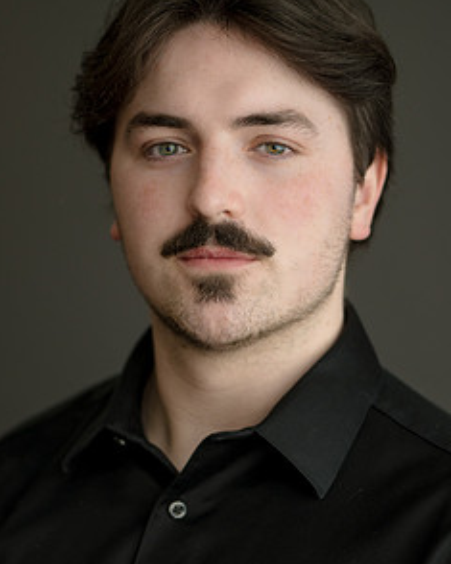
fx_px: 2521
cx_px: 217
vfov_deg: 12.8
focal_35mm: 151
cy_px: 303
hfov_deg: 10.2
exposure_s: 1/160
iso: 560
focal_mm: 105
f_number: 3.2
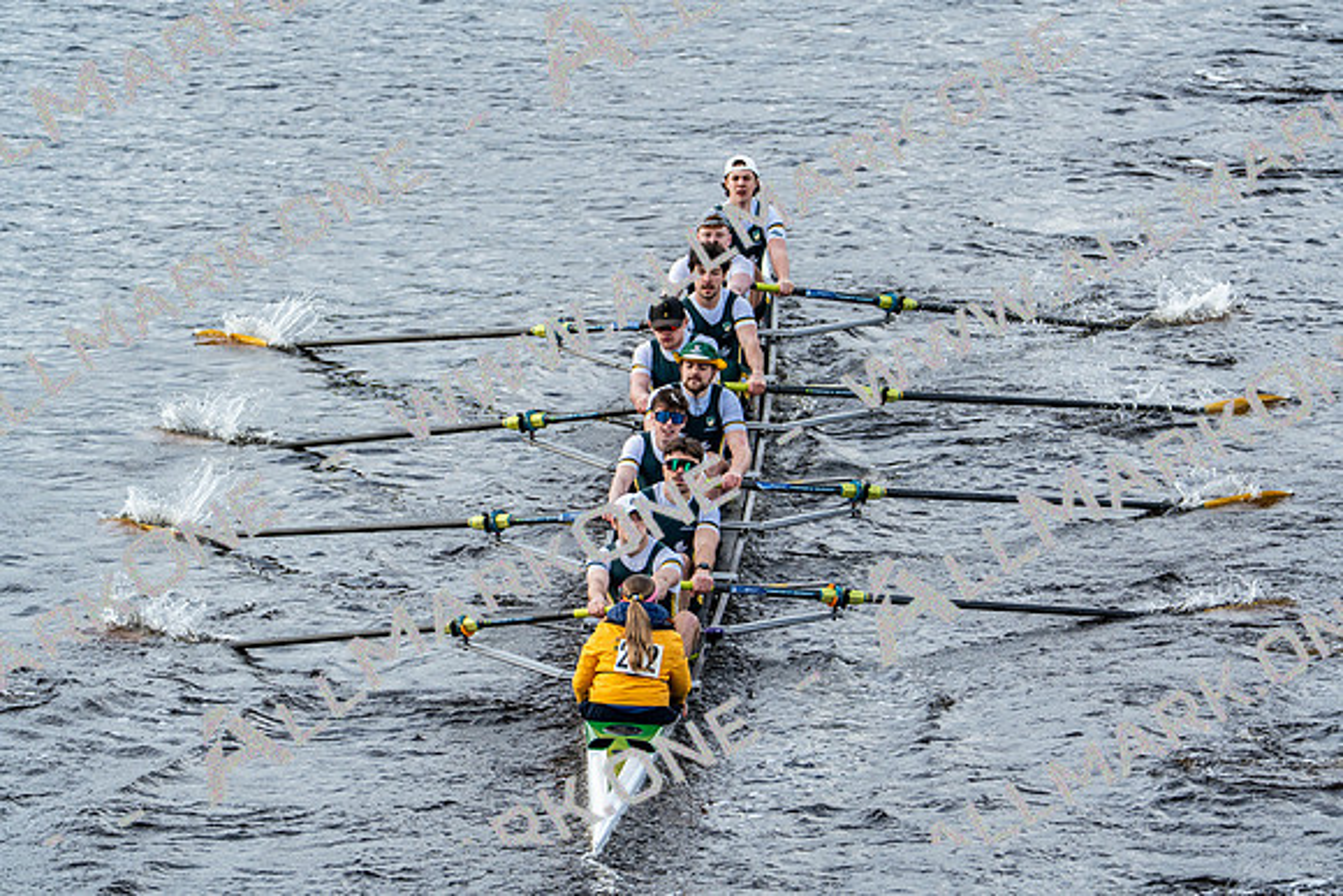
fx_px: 14141
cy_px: 448
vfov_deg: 3.6
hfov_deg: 5.4
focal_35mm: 379
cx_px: 672
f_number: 6.3
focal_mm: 379
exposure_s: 1/1250
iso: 640
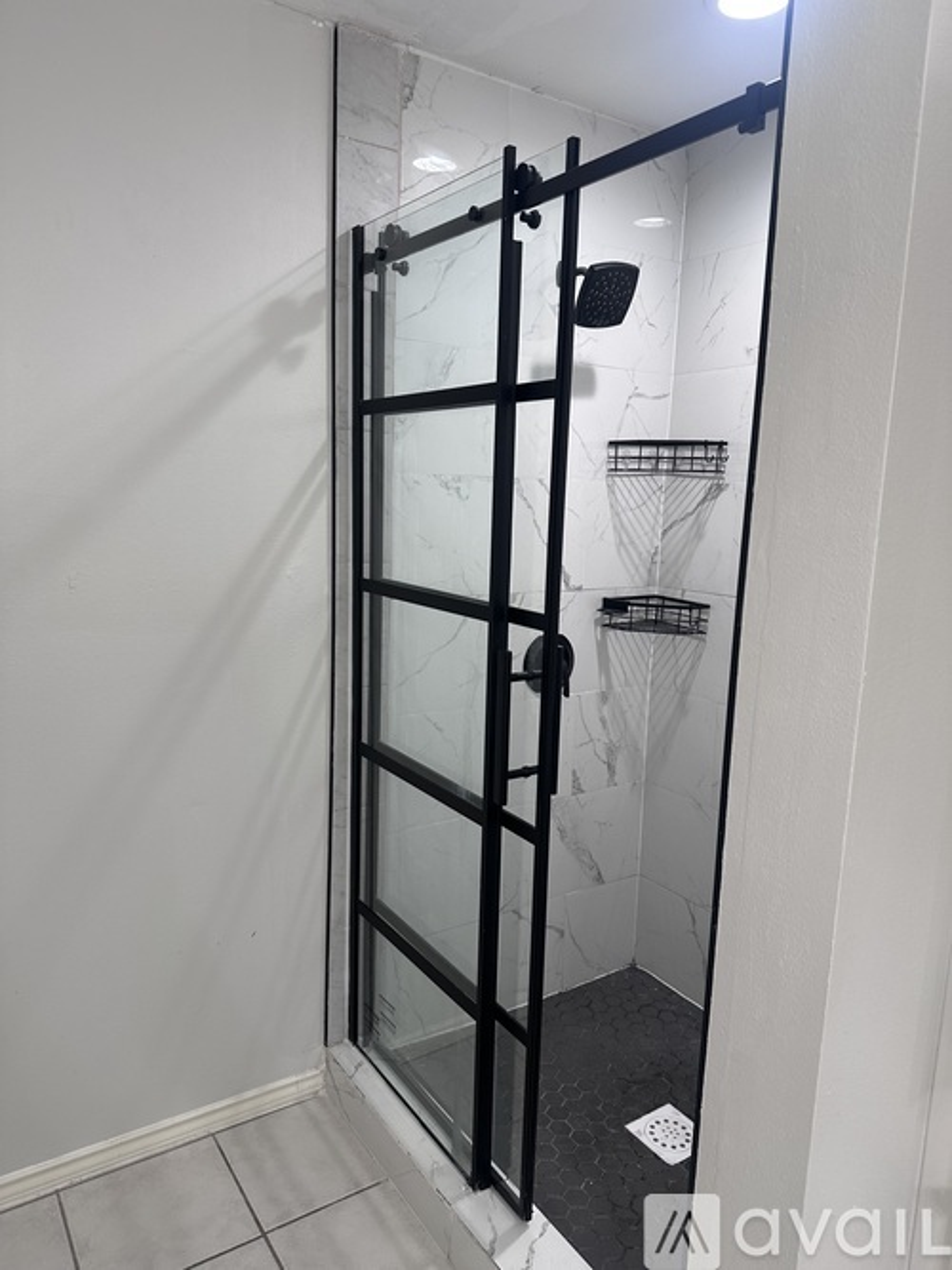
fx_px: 880
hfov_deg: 56.8
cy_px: 635
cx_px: 476
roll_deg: -2.2
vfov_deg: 71.6
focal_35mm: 24
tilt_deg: -8.2
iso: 125
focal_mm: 6.86
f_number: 1.78
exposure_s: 1/60
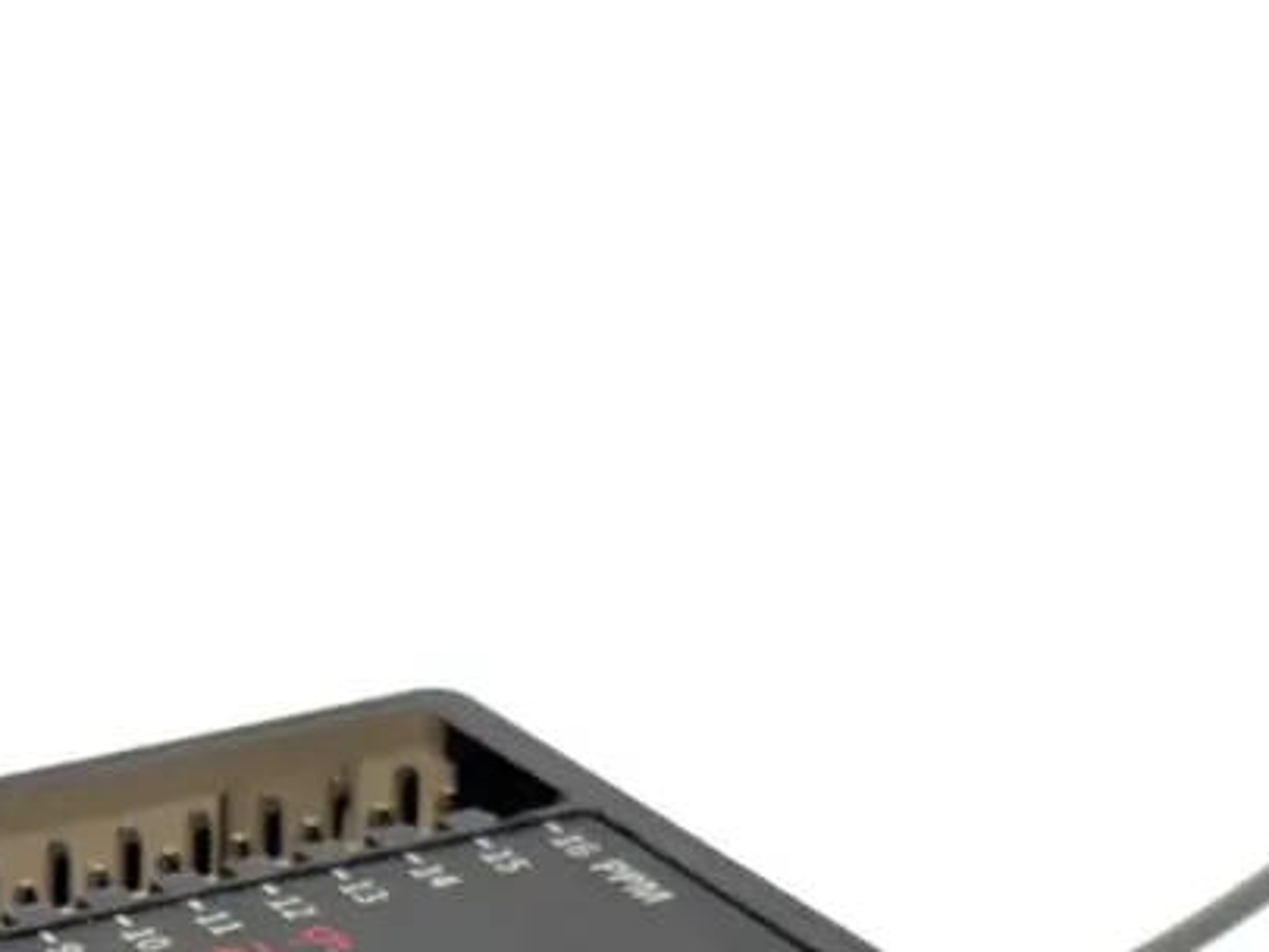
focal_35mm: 154
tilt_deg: -28.8
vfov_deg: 9.5
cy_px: 1259
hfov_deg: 12.8
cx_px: 514
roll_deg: -1.9
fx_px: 5647
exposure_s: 1/100
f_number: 1.6
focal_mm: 5.96
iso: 50
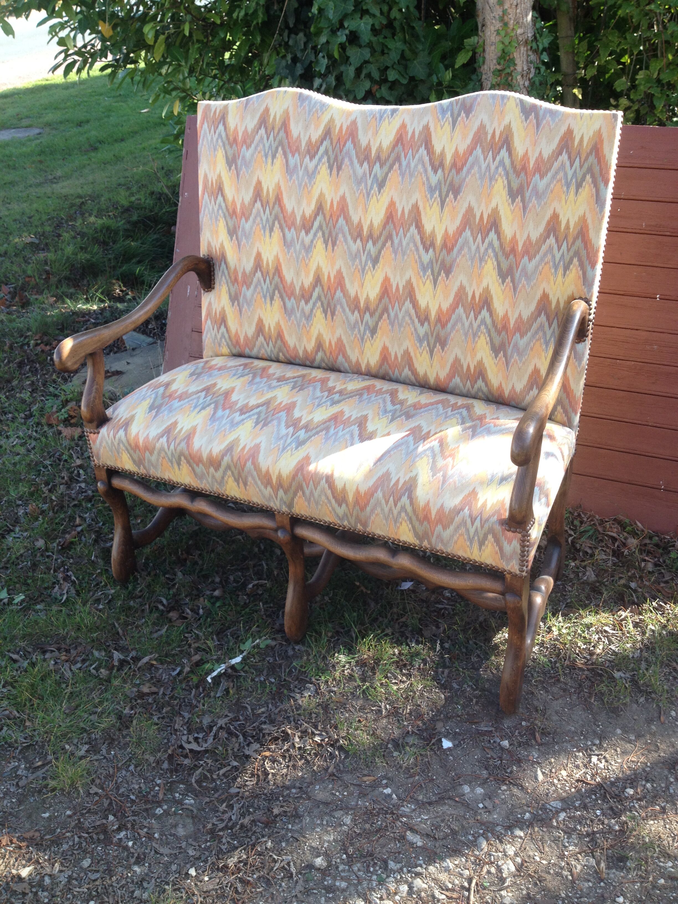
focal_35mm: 35
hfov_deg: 40.7
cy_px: 452
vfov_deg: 52.6
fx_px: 914
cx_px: 339
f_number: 2.4
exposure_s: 1/228
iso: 50
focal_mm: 4.28
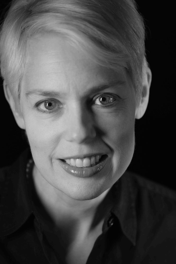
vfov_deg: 22.6
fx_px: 660
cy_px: 132
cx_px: 88
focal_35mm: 90
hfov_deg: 15.2
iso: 640
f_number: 2.4
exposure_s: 1/200
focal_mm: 60
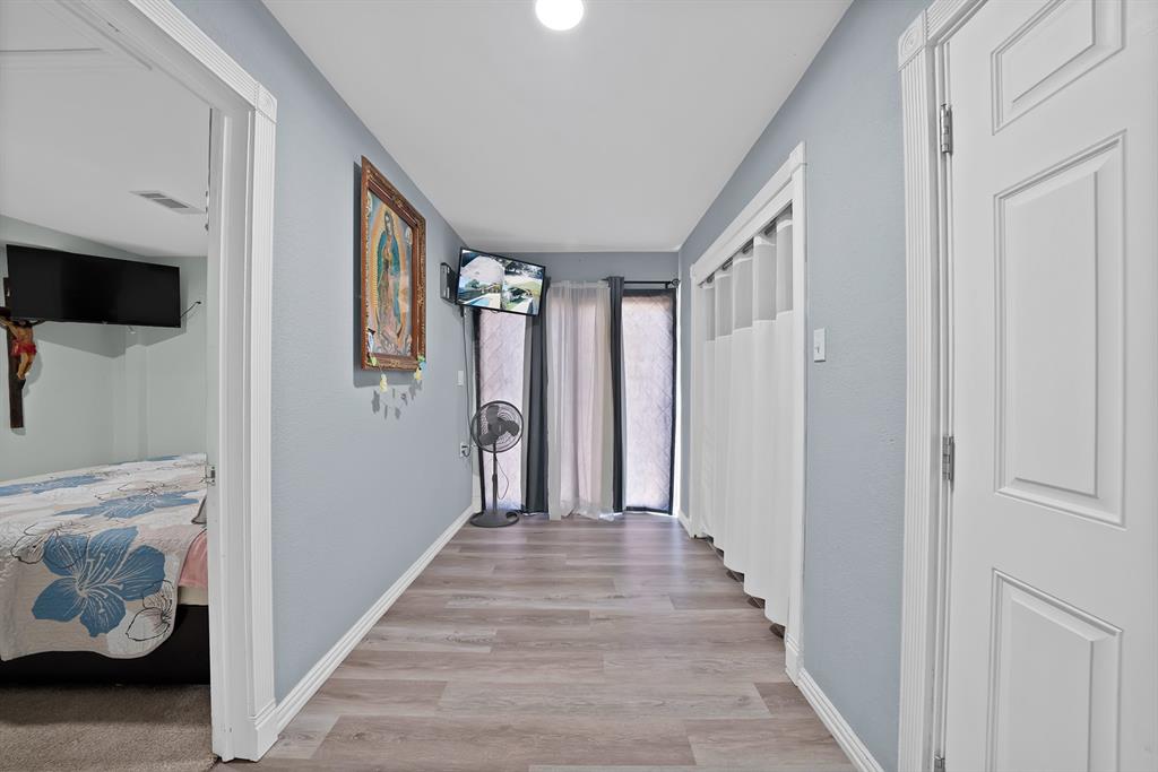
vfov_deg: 90.0
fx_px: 386
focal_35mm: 12
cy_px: 386
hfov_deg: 112.6
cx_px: 579
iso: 640
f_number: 9
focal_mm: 12
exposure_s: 1.3
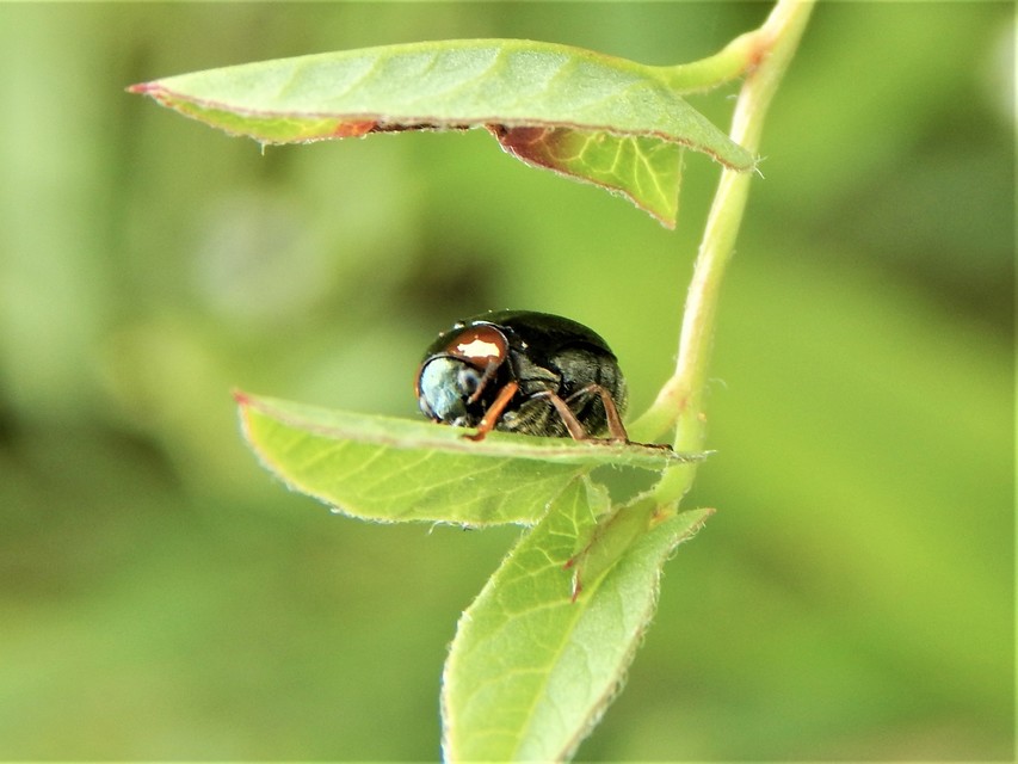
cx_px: 509
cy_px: 382
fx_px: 3059
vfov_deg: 14.2
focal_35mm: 104
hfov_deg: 18.9
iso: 125
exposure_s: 1/50
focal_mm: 18.7
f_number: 4.5
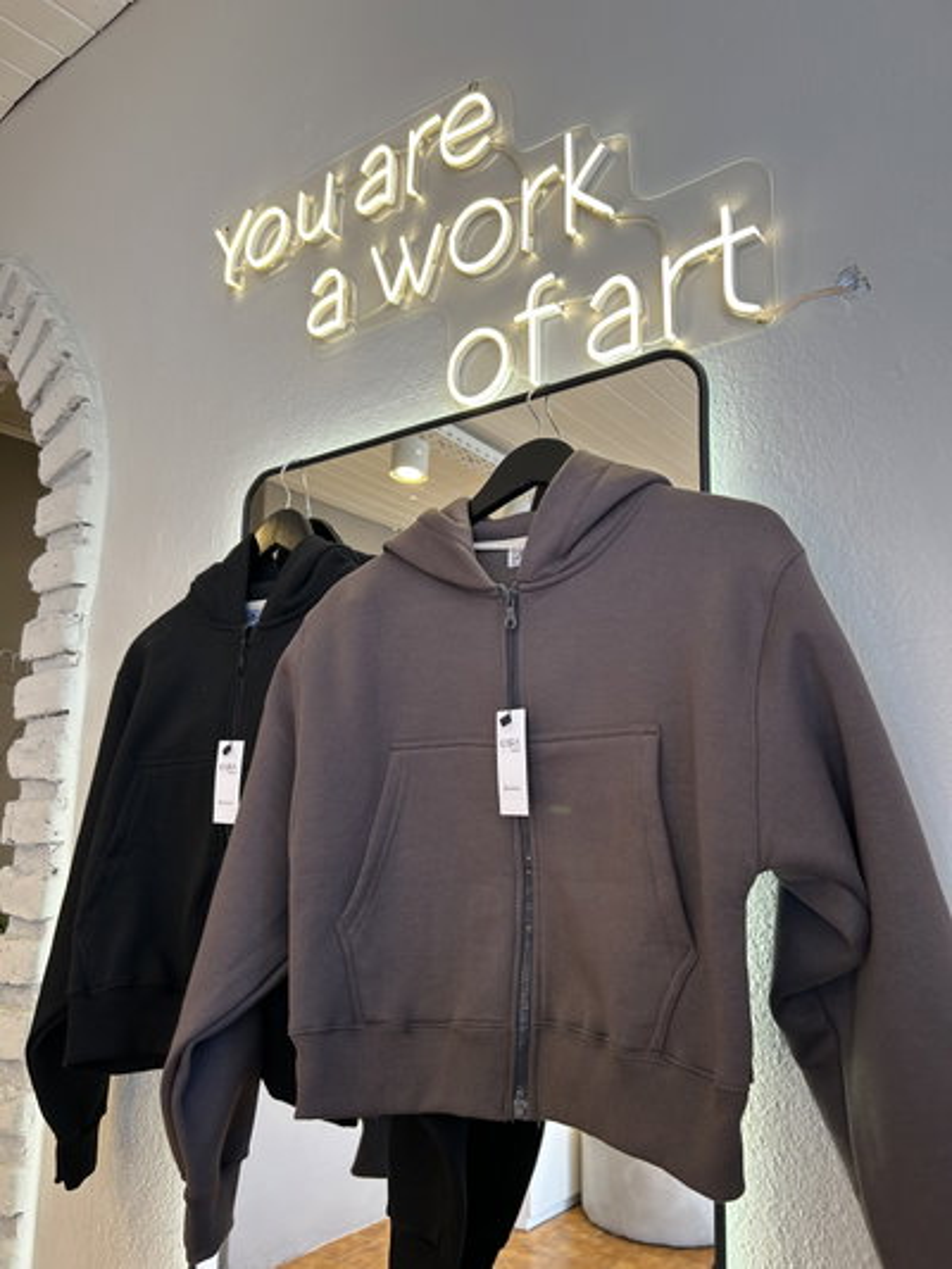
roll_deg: -1.2
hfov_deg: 53.1
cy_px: 634
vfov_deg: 67.3
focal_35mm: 26
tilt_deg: +11.5
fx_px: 953
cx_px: 476
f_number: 1.5
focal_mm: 5.7
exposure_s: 1/100
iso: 64
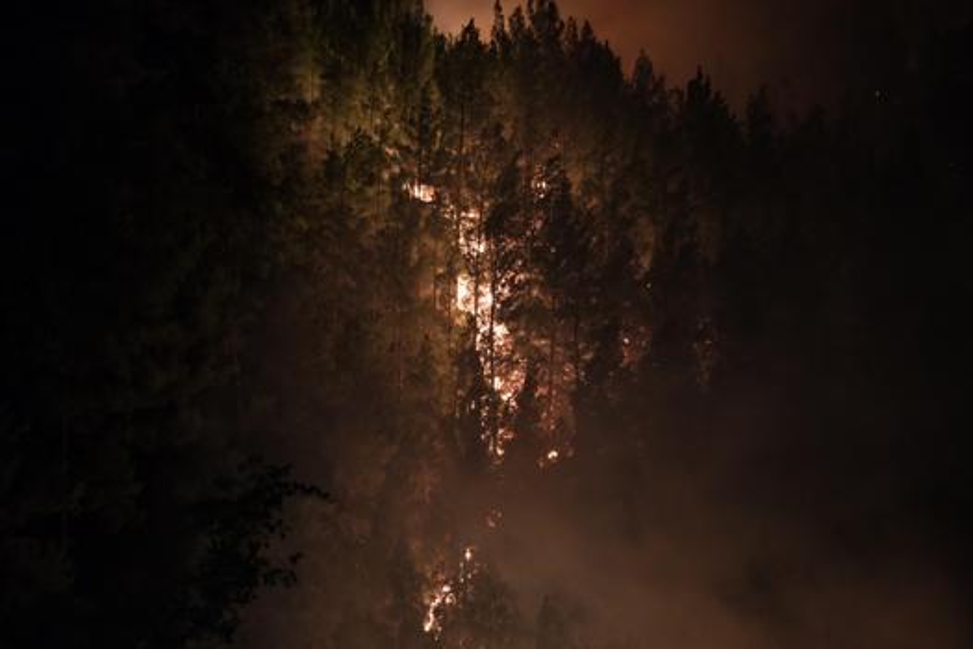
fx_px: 2027
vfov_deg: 18.2
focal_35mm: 75
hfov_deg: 27.0
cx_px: 486
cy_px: 324
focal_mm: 50
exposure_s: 1/9
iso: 3200
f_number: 4.5
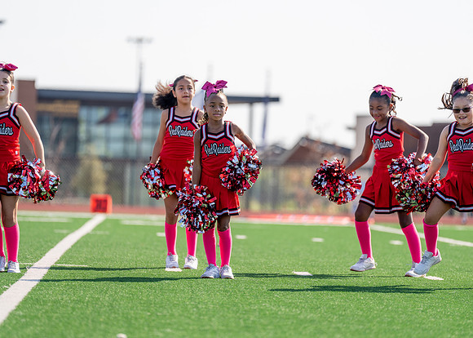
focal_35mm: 210
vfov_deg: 6.9
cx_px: 236
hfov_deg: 9.6
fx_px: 2815
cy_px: 169
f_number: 2.8
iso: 100
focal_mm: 200
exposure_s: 1/1250
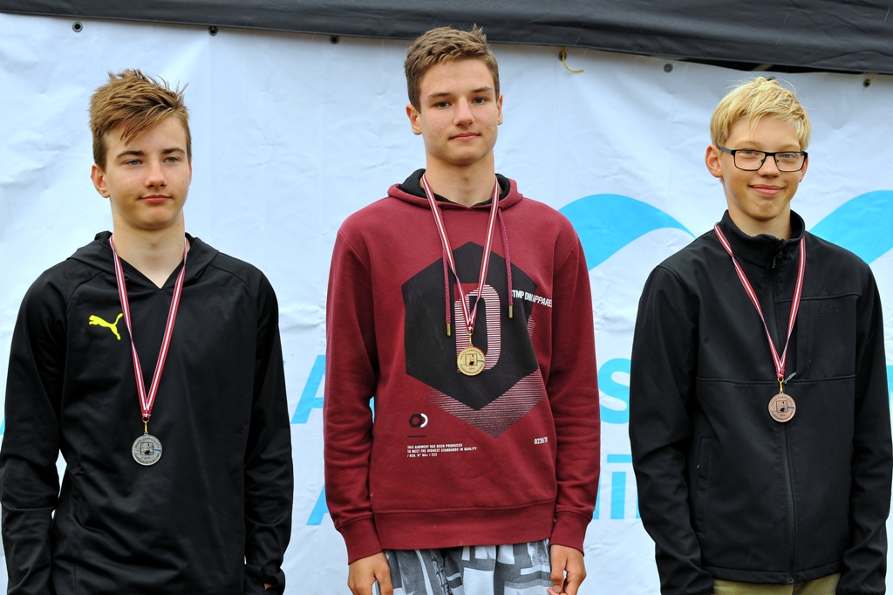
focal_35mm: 50
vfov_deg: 27.0
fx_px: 1240
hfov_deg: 39.6
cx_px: 446
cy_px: 298
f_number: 5.6
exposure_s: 1/200
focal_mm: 50
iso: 400
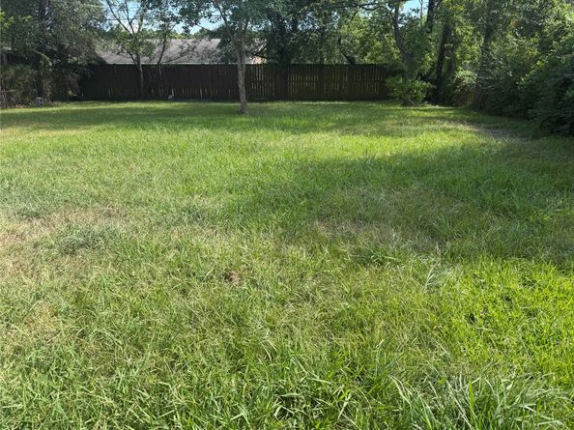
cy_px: 215
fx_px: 398
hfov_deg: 71.6
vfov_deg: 56.8
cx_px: 287
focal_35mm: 24
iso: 80
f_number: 1.78
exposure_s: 1/1211
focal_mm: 6.76
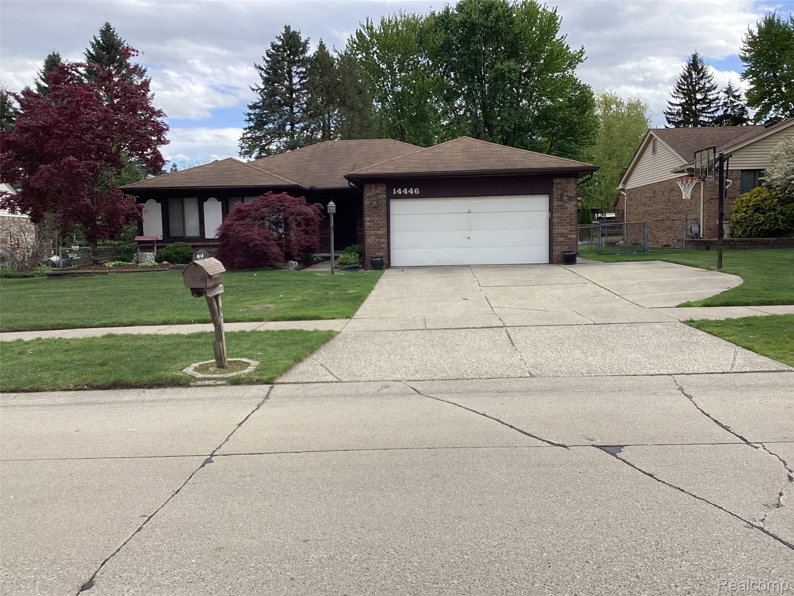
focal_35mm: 31
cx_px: 397
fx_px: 711
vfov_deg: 45.4
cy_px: 298
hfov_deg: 58.4
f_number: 2.4
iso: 25
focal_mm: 3.3
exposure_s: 1/715
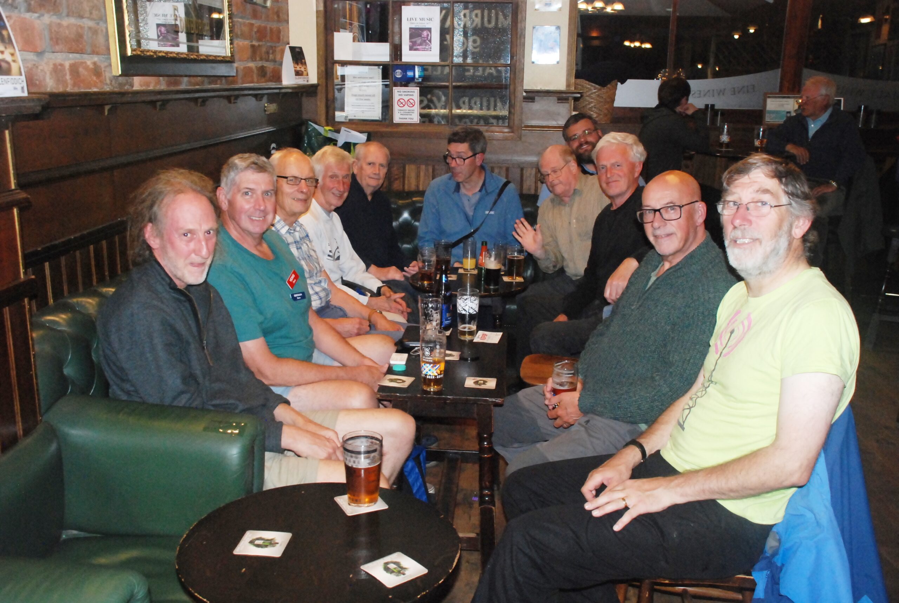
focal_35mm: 36
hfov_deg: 53.0
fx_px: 901
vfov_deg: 37.0
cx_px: 450
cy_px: 302
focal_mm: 24
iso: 1600
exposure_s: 1/60
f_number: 5.6
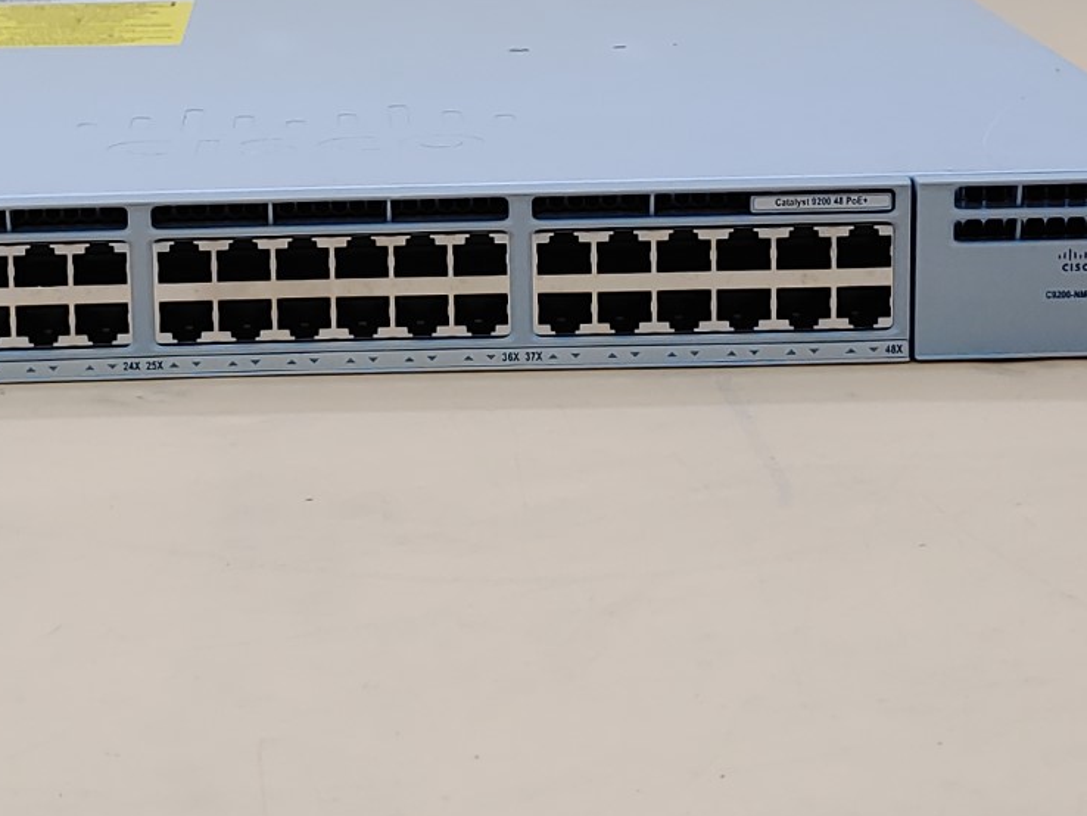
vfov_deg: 18.1
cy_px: 52
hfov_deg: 24.2
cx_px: 309
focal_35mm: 80
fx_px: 2513
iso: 50
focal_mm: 4.36
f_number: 1.8
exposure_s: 1/120
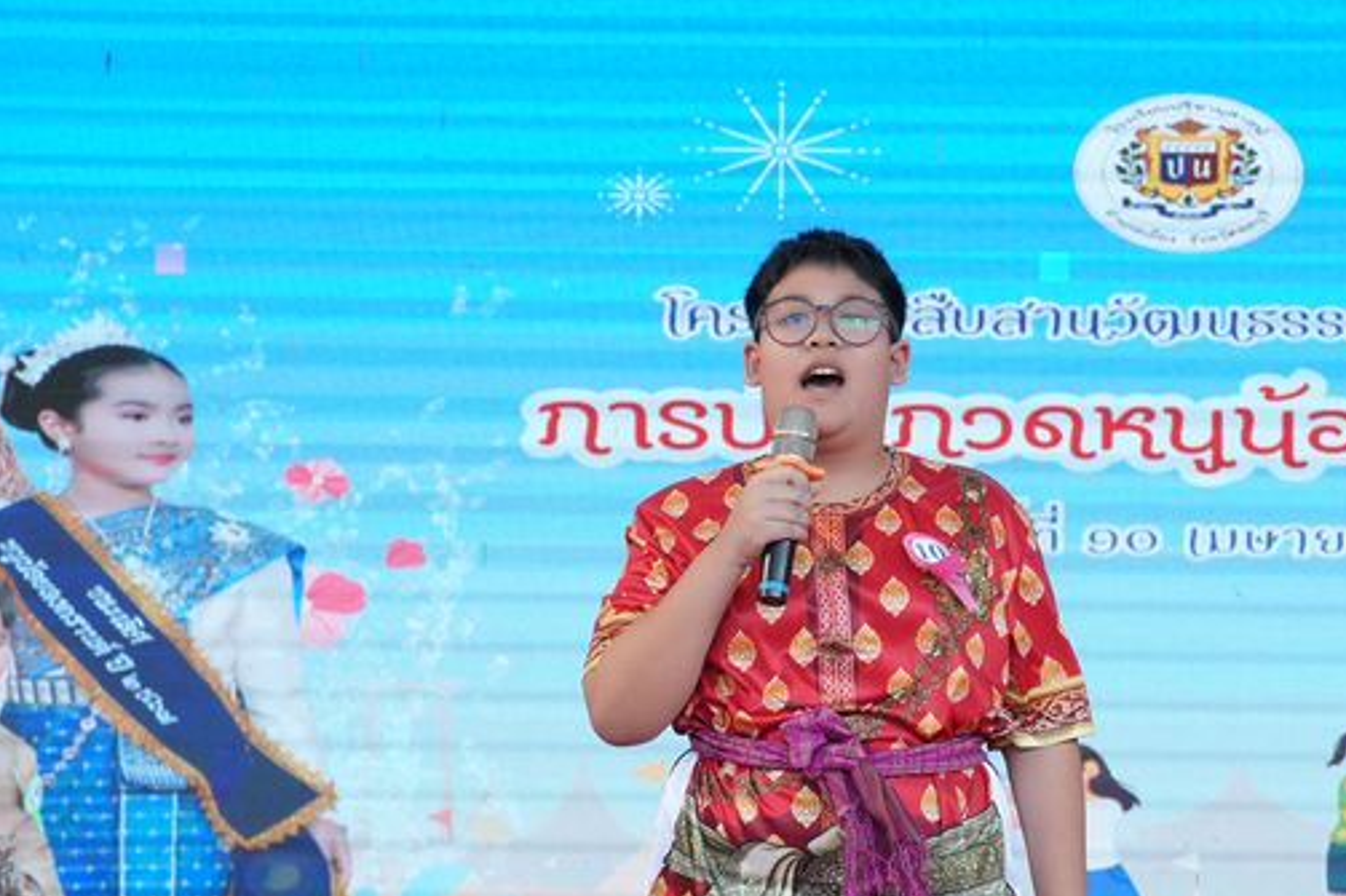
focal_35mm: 167
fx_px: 6242
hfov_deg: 12.3
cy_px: 461
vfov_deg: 8.2
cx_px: 797
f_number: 5.6
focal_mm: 56
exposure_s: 1/200
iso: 1000
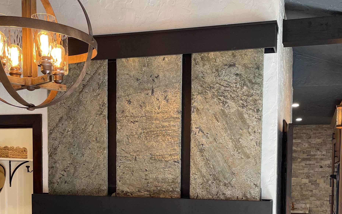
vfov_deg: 28.1
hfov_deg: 45.2
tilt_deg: -3.0
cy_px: 193
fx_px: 410
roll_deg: -1.0
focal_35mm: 44
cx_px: 189
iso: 64
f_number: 1.6
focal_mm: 5.1
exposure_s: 1/120
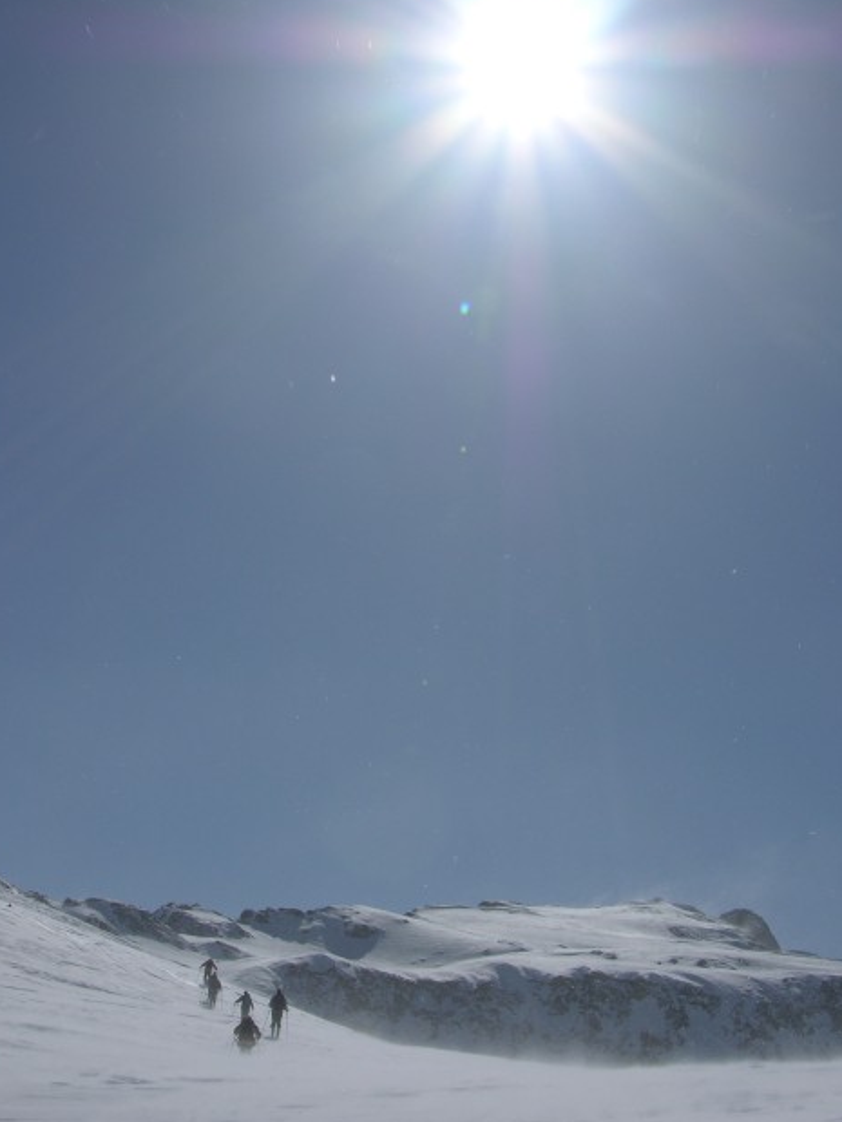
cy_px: 552
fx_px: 1849
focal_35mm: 57
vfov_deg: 33.8
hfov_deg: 25.7
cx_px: 444
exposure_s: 1/920
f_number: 7.5
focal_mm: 11.6
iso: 50
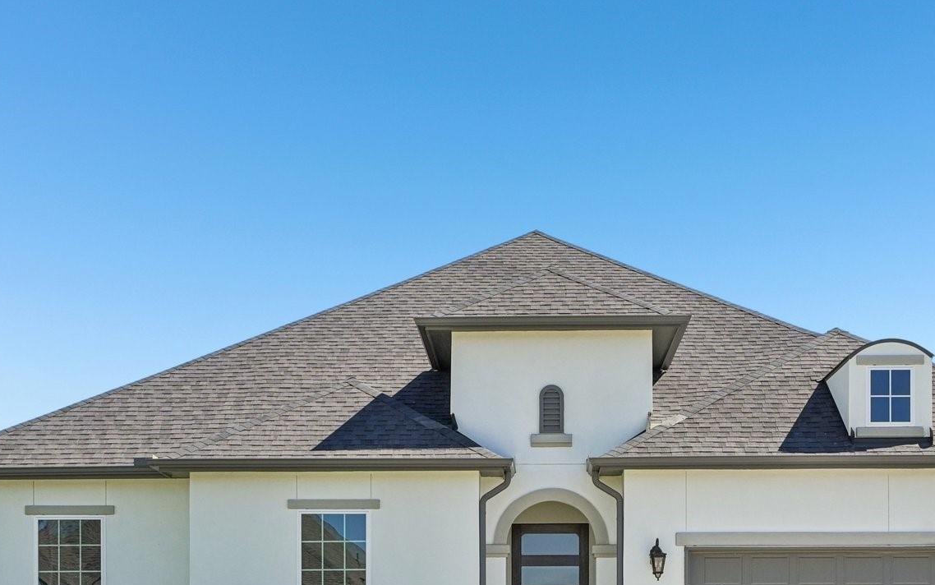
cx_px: 527
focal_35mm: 55
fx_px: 1402
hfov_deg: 36.8
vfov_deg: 23.2
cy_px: 467
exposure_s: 1/1500
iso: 400
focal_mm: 30
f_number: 8
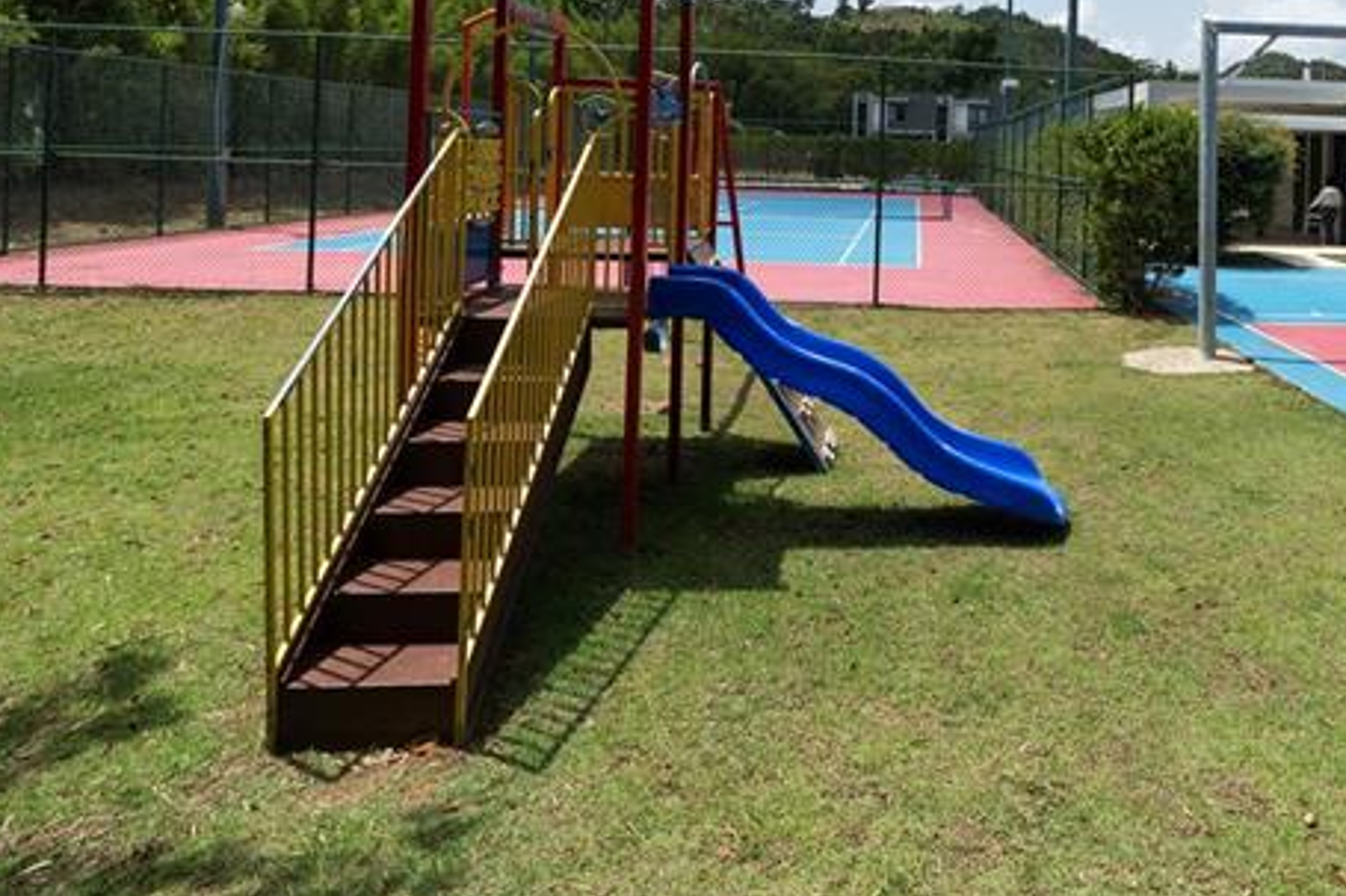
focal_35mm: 27
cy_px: 142
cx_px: 1003
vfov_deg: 44.8
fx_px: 1009
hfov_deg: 63.6
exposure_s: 1/3200
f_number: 5.6
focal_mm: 12
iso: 500
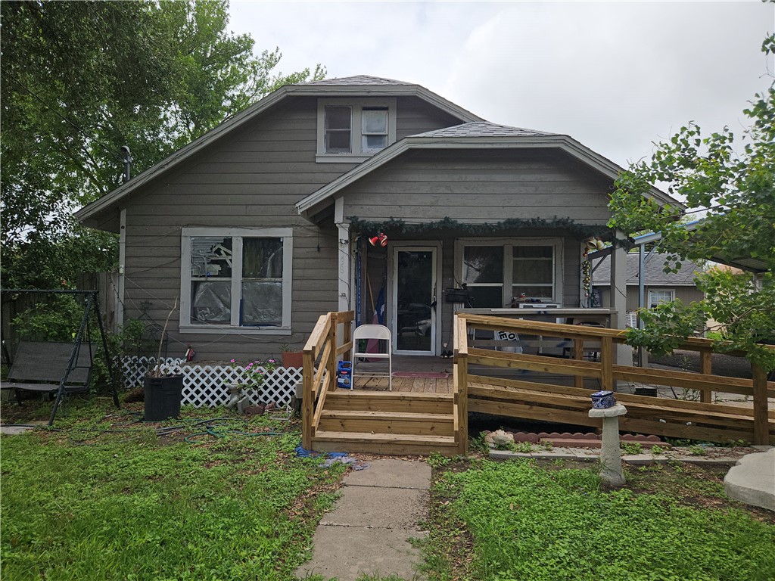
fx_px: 515
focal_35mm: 23
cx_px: 388
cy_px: 290
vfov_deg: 58.9
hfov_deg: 73.9
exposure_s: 1/1628
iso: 25
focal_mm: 5.4
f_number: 1.8
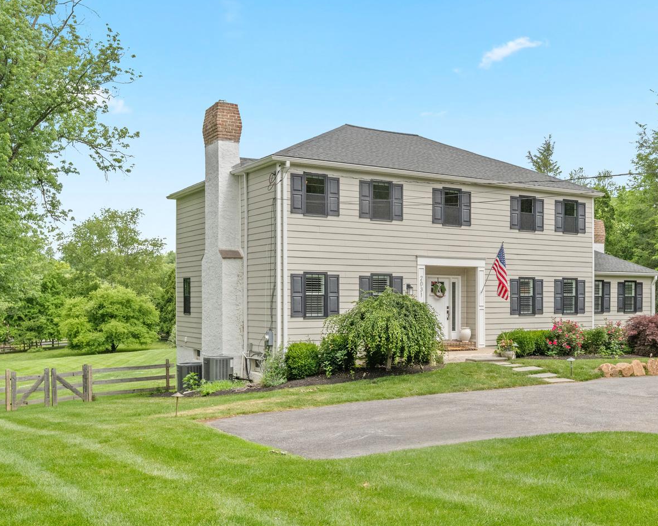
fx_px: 759
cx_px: 423
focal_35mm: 39
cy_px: 303
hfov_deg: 46.3
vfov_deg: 38.1
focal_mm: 24
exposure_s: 1/400
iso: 800
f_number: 8
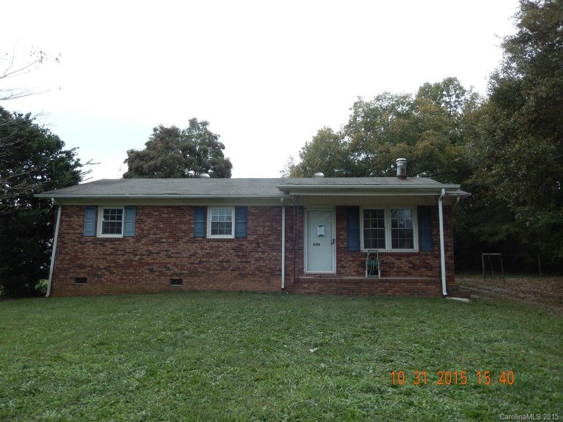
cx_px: 282
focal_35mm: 25
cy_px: 211
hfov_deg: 69.4
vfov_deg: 54.9
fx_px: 407
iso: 125
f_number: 3.4
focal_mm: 4.5
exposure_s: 1/400
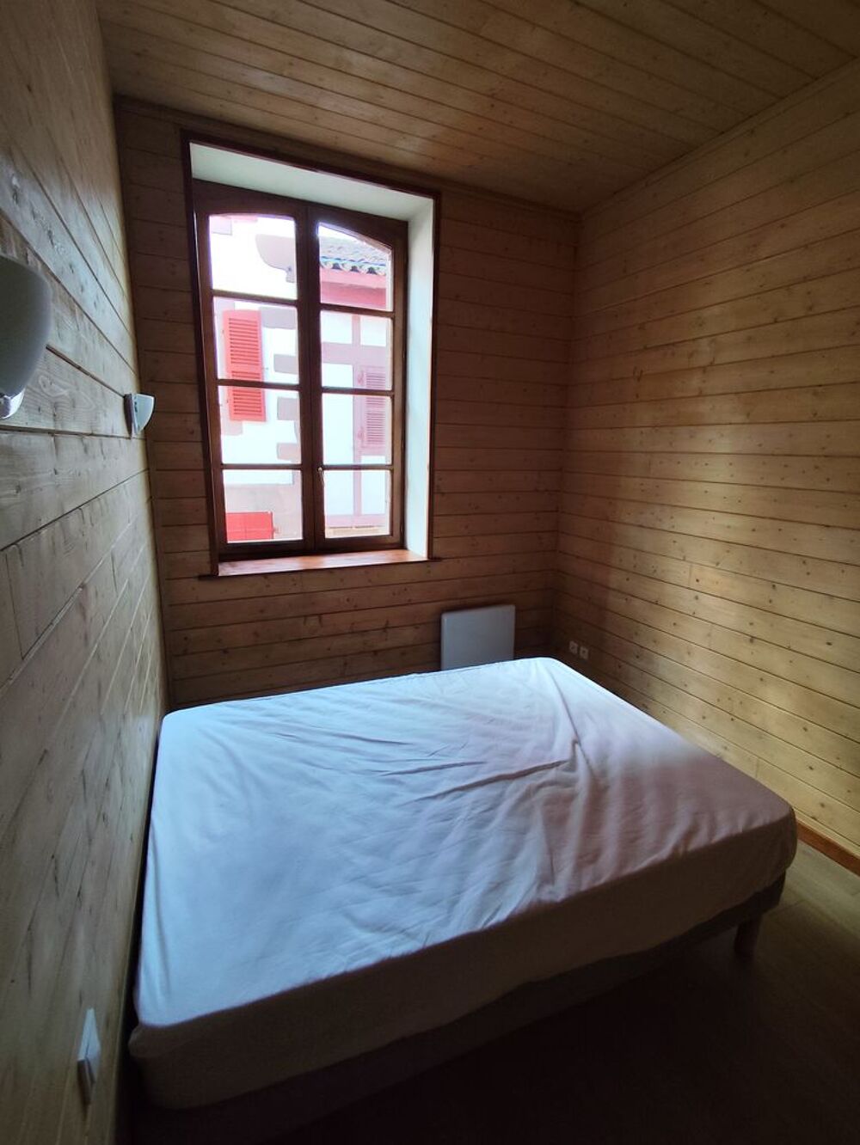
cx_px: 430
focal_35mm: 16
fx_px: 530
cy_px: 572
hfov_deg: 78.1
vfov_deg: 94.5
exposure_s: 1/100
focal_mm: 1.65
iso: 64
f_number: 2.2
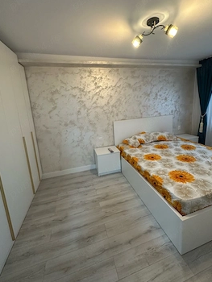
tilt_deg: -9.7
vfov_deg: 94.1
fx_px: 130
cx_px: 114
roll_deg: +2.8
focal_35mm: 16
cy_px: 126
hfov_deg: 78.1
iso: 250
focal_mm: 2.22
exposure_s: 1/100
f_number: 2.2
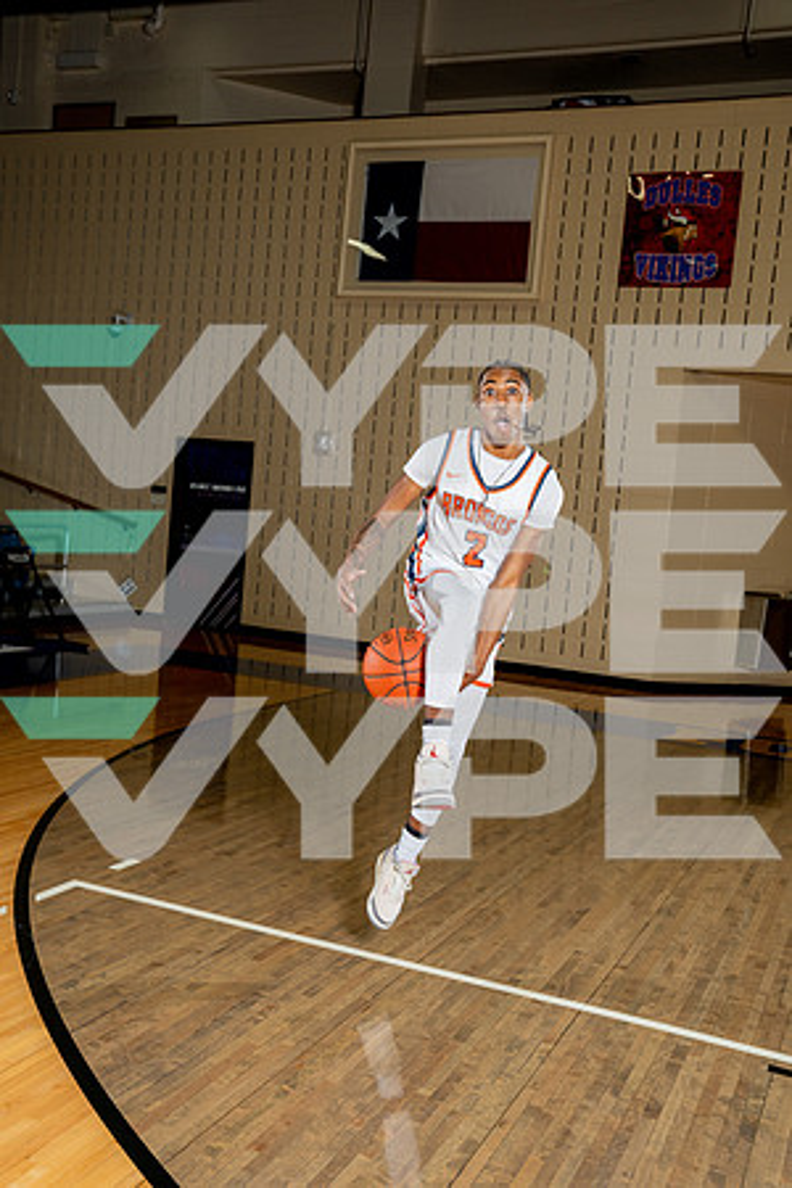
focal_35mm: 38
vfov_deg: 50.7
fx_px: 1254
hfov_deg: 35.1
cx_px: 396
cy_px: 594
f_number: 6.3
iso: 400
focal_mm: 38
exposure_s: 1/250
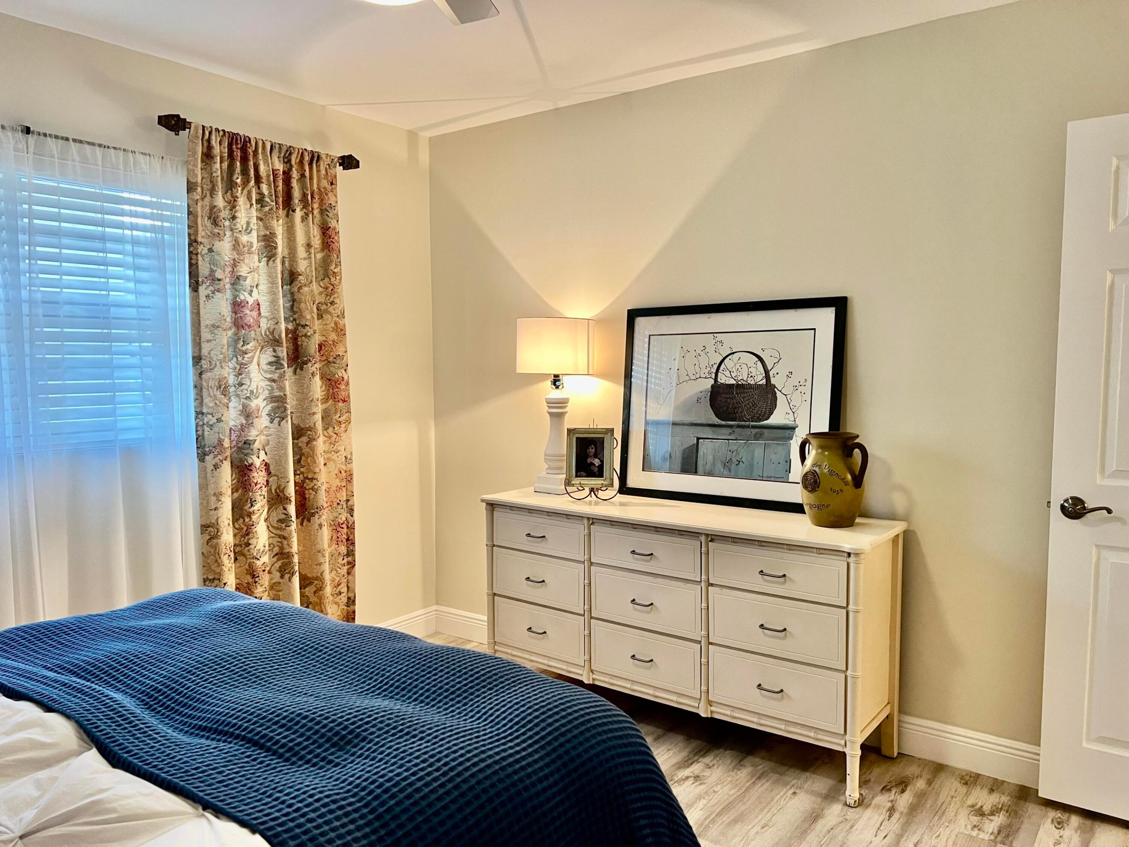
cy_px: 424
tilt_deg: -5.4
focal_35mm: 26
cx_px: 564
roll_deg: +0.7
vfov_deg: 53.1
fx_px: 848
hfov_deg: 67.3
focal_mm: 5.7
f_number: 1.5
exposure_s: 1/60
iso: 125
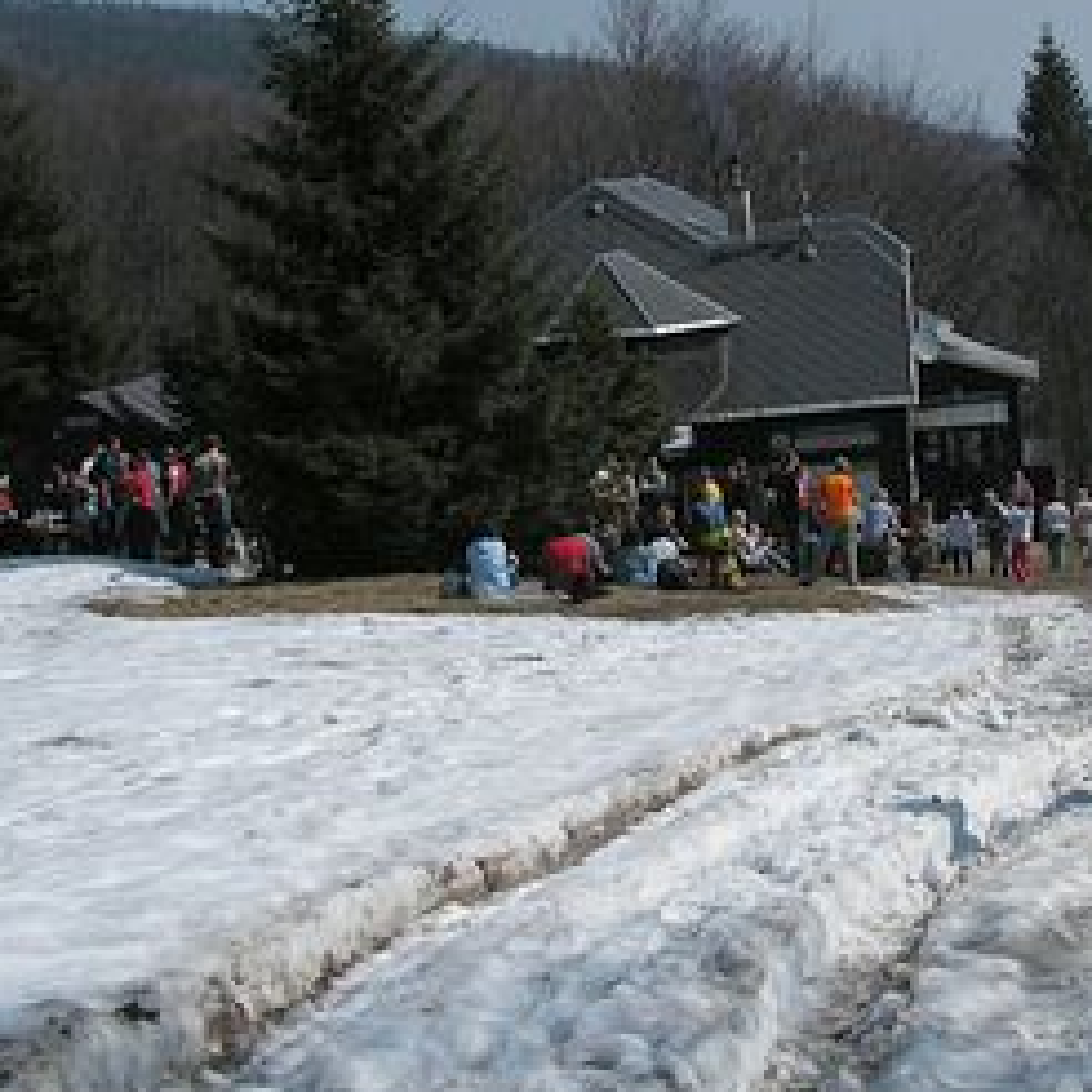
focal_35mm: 71
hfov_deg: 23.8
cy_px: 406
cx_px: 946
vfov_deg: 24.3
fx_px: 2534
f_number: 3.2
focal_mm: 7.4
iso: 50
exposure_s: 1/1600
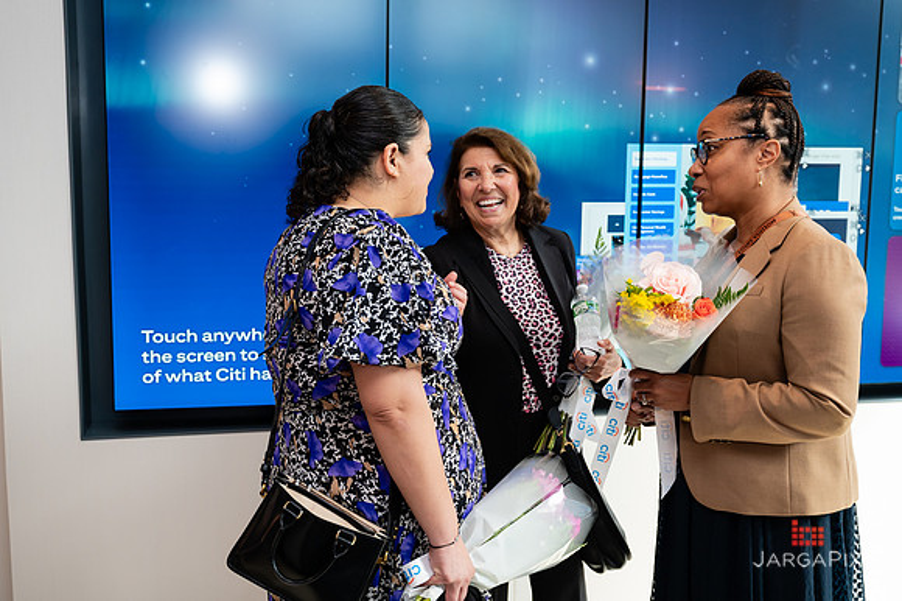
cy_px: 285
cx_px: 427
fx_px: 1008
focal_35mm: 40
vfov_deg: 33.2
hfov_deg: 48.2
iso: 400
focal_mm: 38
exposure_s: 1/200
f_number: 4
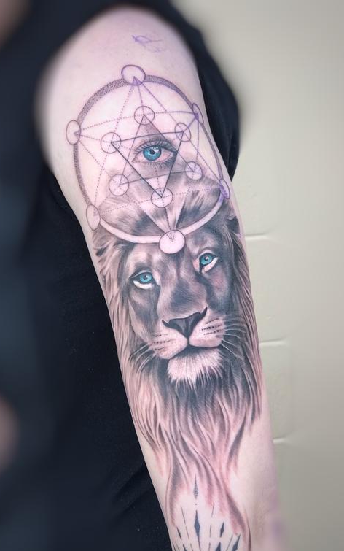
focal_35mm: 64
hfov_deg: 20.3
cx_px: 149
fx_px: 960
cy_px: 291
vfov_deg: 32.0
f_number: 2.8
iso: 20
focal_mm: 6.6
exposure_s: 1/129
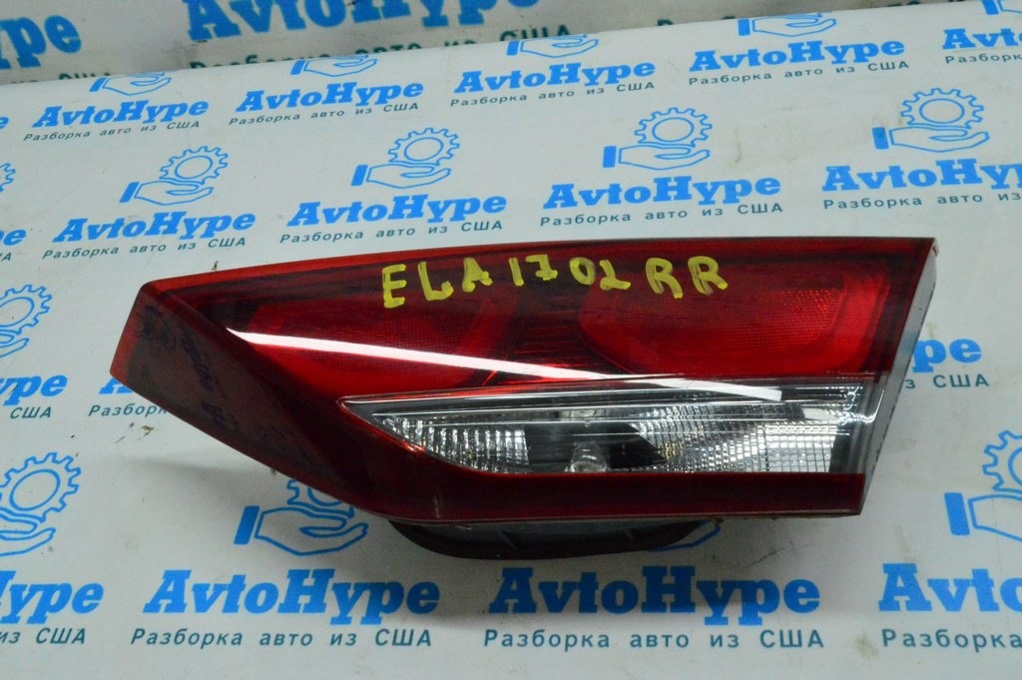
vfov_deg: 34.2
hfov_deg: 49.6
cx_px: 511
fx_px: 1106
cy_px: 340
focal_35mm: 39
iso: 6400
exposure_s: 1/50
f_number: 25
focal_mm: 26
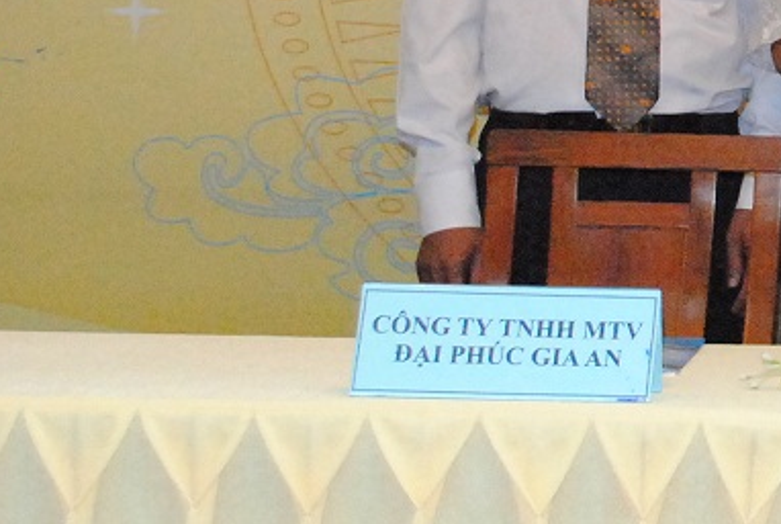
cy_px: -246
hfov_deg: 11.4
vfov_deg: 8.2
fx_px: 3583
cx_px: 1456
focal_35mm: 165
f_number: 7.1
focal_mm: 29
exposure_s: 1/200
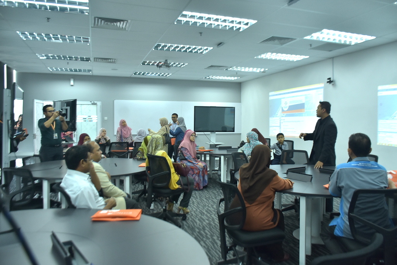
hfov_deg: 67.3
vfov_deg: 48.0
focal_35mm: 27
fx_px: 298
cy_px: 132
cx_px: 198
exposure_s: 1/125
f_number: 3.5
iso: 640
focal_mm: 18
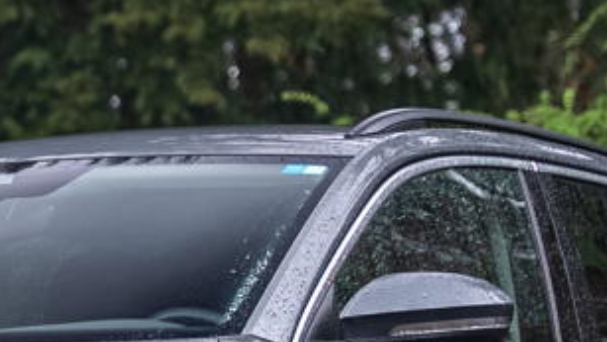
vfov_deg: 3.6
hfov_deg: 6.4
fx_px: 5378
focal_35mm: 334
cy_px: 396
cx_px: -320
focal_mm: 61.2
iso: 320
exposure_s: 1/160
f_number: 3.2
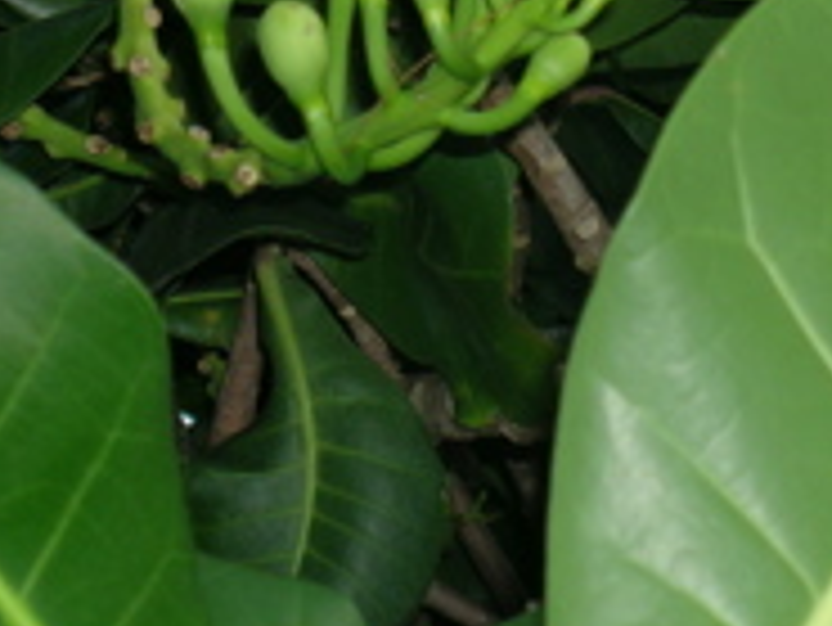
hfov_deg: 7.4
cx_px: 454
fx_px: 6470
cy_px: 16
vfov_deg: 5.5
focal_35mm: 269
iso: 80
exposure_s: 1/121
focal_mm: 24
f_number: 4.6
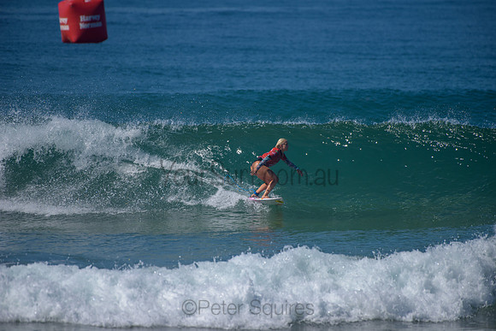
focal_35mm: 500
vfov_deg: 2.8
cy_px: 166
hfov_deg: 4.1
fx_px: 6890
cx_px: 248
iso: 125
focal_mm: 500
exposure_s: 1/2000
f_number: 5.6
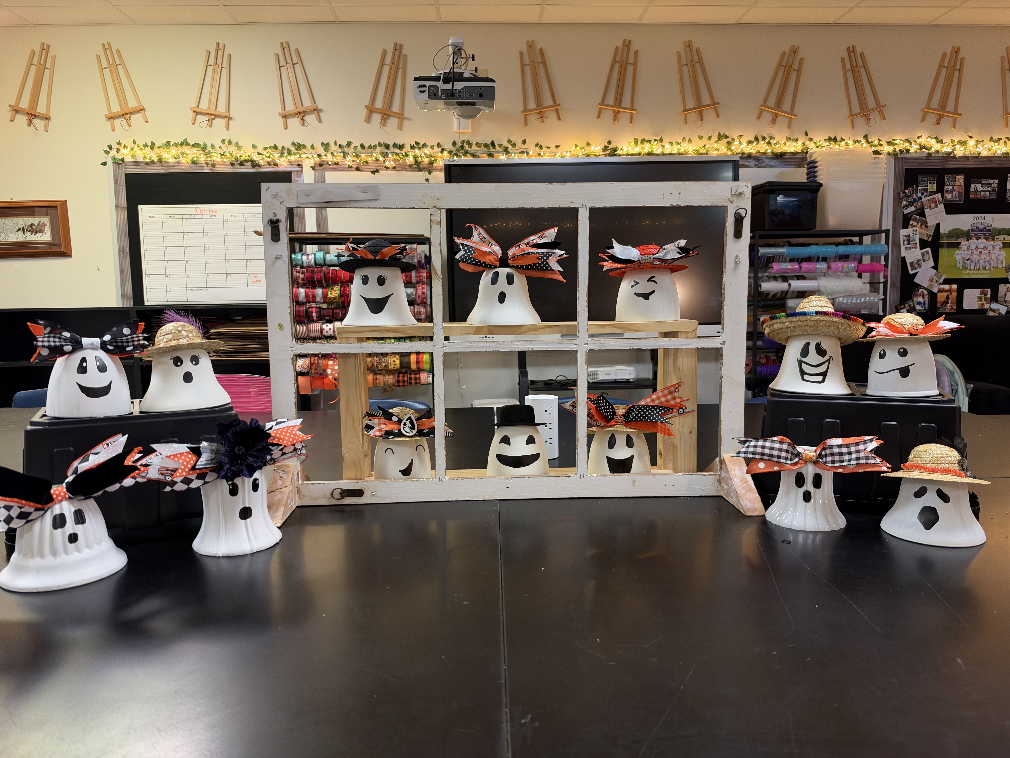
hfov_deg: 71.6
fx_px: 700
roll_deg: +0.3
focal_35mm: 24
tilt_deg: -6.6
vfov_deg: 56.8
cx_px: 505
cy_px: 379
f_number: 1.48
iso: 400
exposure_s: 1/60
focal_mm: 6.93
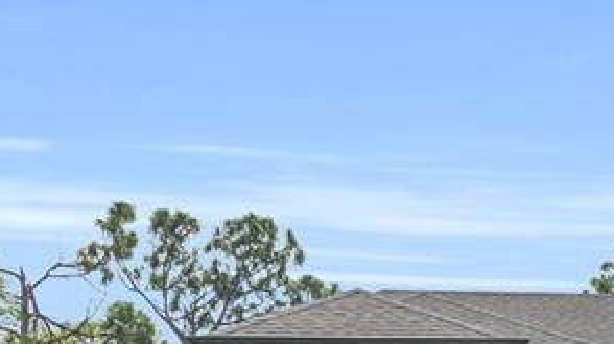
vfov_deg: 12.5
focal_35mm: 91
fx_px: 1481
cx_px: 542
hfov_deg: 22.9
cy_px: 546
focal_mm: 12.29
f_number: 4
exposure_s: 1/100
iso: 100
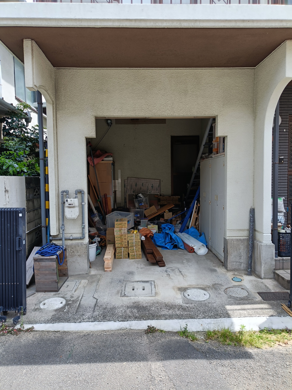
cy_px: 195
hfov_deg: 54.9
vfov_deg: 69.4
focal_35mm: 25
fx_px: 281
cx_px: 146
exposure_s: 1/129
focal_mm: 4.7
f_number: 1.7
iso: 50
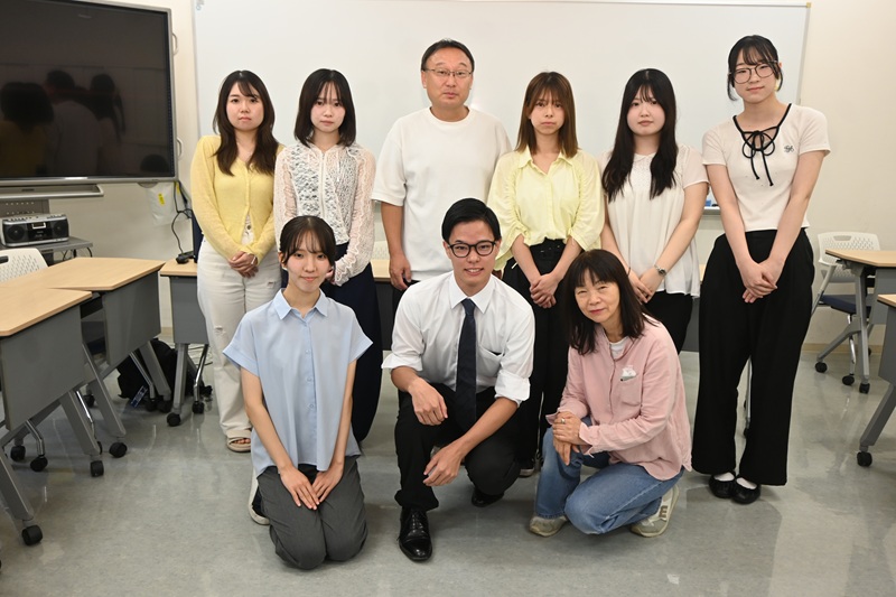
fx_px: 765
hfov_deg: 60.7
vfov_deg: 42.6
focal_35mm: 31
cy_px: 298
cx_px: 448
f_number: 4
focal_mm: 20.5
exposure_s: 1/60
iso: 320
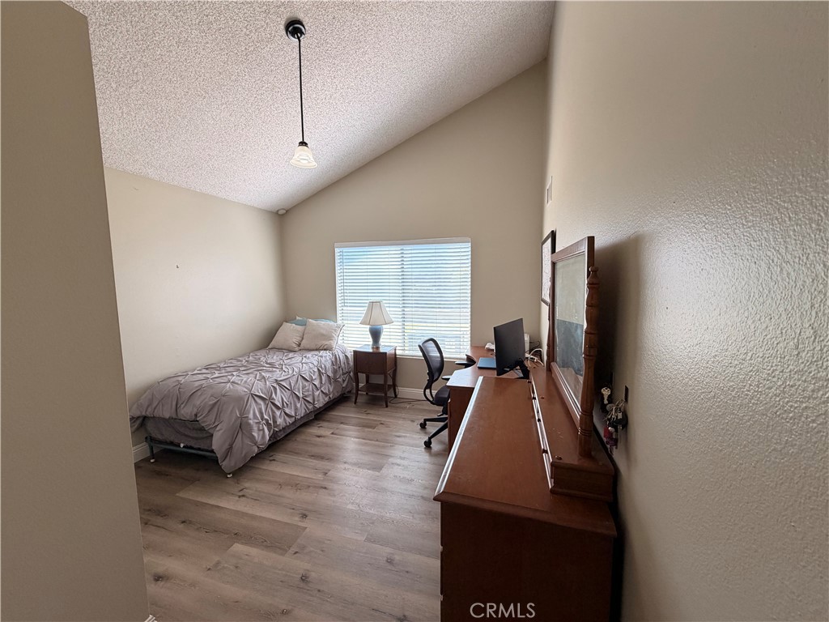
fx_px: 335
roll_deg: +1.6
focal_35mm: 14
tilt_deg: -5.5
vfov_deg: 85.7
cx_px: 414
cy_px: 311
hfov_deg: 102.1
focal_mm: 2.22
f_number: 2.2
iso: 160
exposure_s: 1/120
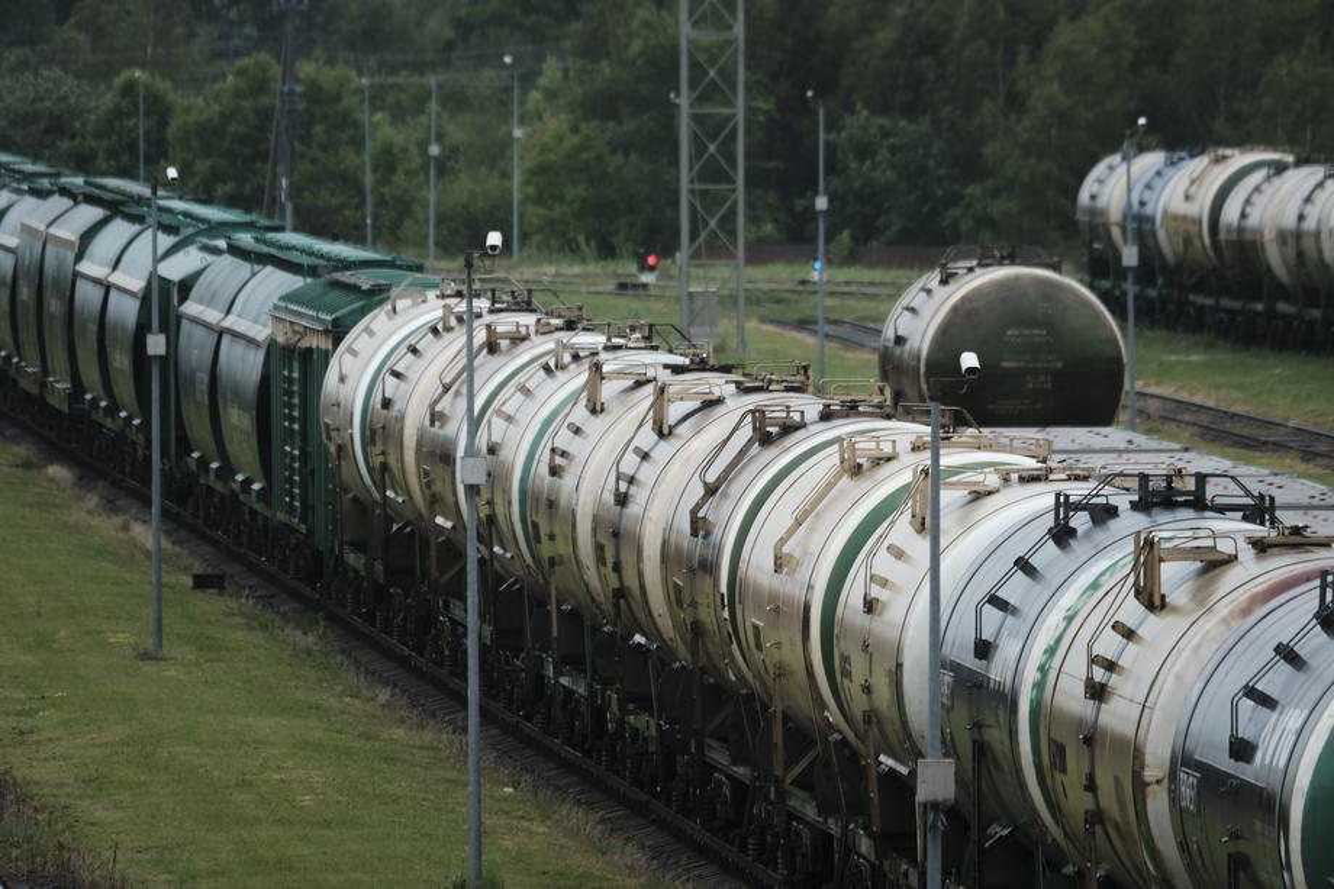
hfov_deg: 3.4
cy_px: 444
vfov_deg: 2.3
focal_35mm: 600
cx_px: 667
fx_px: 22228
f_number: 5.6
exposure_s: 1/500
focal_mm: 400
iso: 500
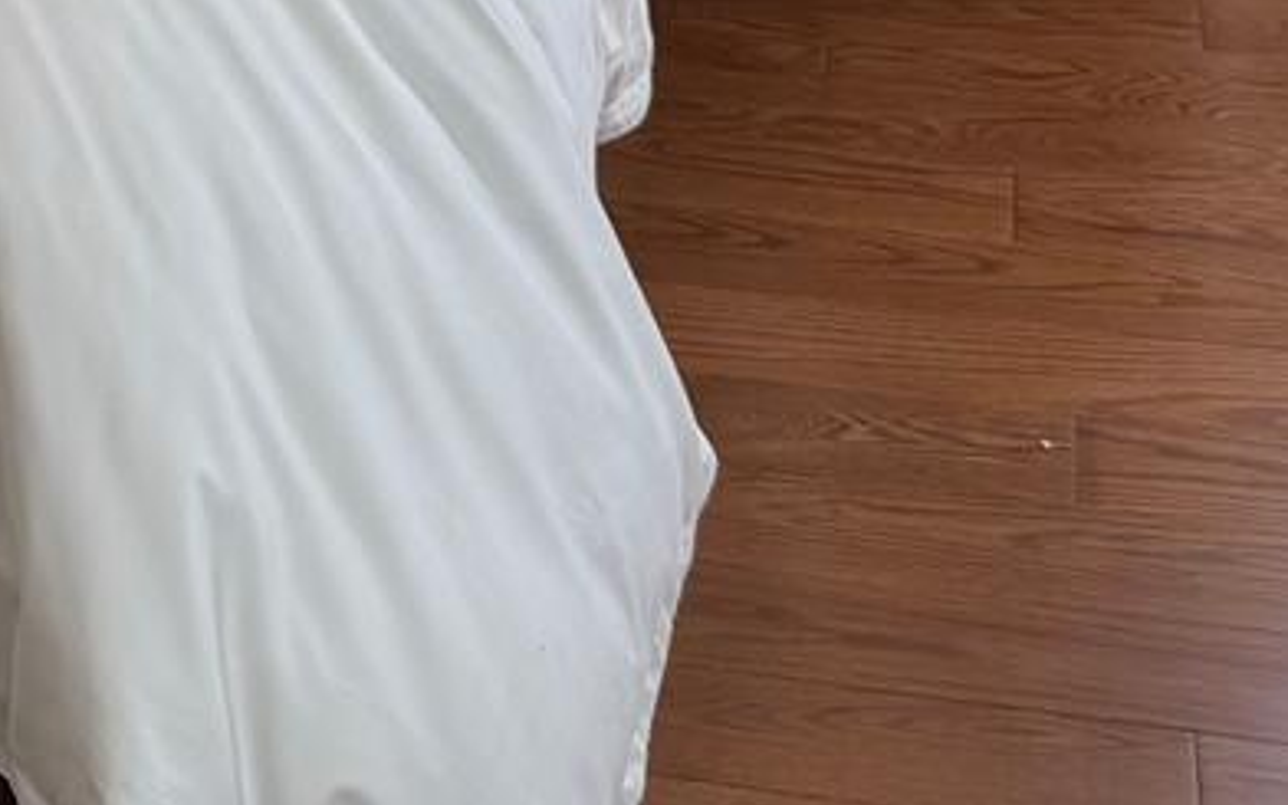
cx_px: -690
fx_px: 4669
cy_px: -821
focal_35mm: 133
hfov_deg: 14.6
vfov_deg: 9.2
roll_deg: +2.6
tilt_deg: -12.8
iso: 100
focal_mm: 6.76
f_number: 1.78
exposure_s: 1/200
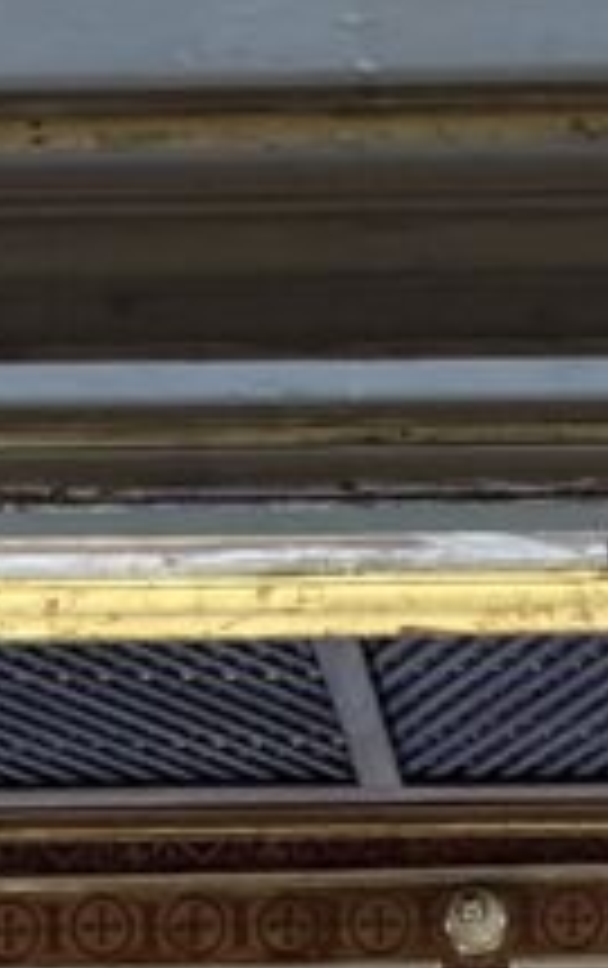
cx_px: 761
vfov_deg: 13.2
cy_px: 2278
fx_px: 3197
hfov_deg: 10.6
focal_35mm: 121
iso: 500
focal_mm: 6.76
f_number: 1.78
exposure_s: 1/50
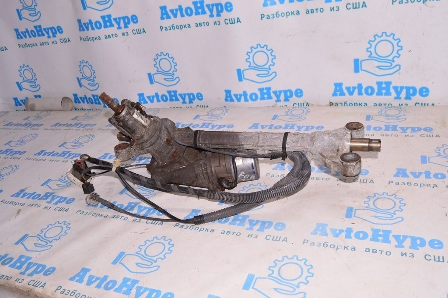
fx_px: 410
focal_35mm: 33
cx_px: 224
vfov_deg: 39.9
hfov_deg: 57.3
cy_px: 149
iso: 1600
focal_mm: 22
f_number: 8
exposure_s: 1/200
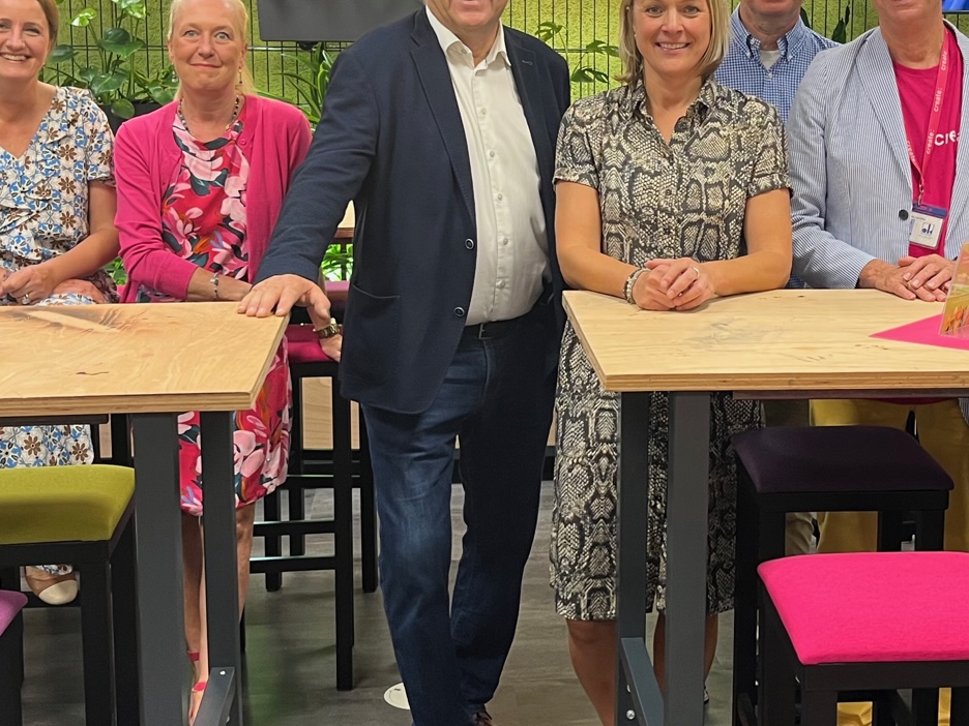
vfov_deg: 26.0
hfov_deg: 34.1
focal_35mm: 56
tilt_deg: -7.7
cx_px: 618
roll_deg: +0.1
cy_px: 244
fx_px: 1568
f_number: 1.6
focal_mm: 5.1
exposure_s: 1/50
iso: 80
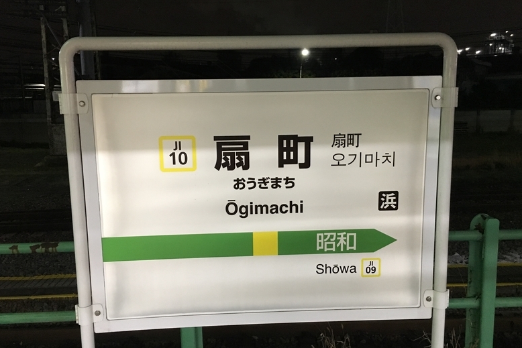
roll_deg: +1.5
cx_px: 258
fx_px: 450
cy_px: 178
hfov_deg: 60.3
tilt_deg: -9.0
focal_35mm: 31
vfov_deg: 42.3
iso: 250
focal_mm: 4.15
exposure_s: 1/15
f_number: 2.2
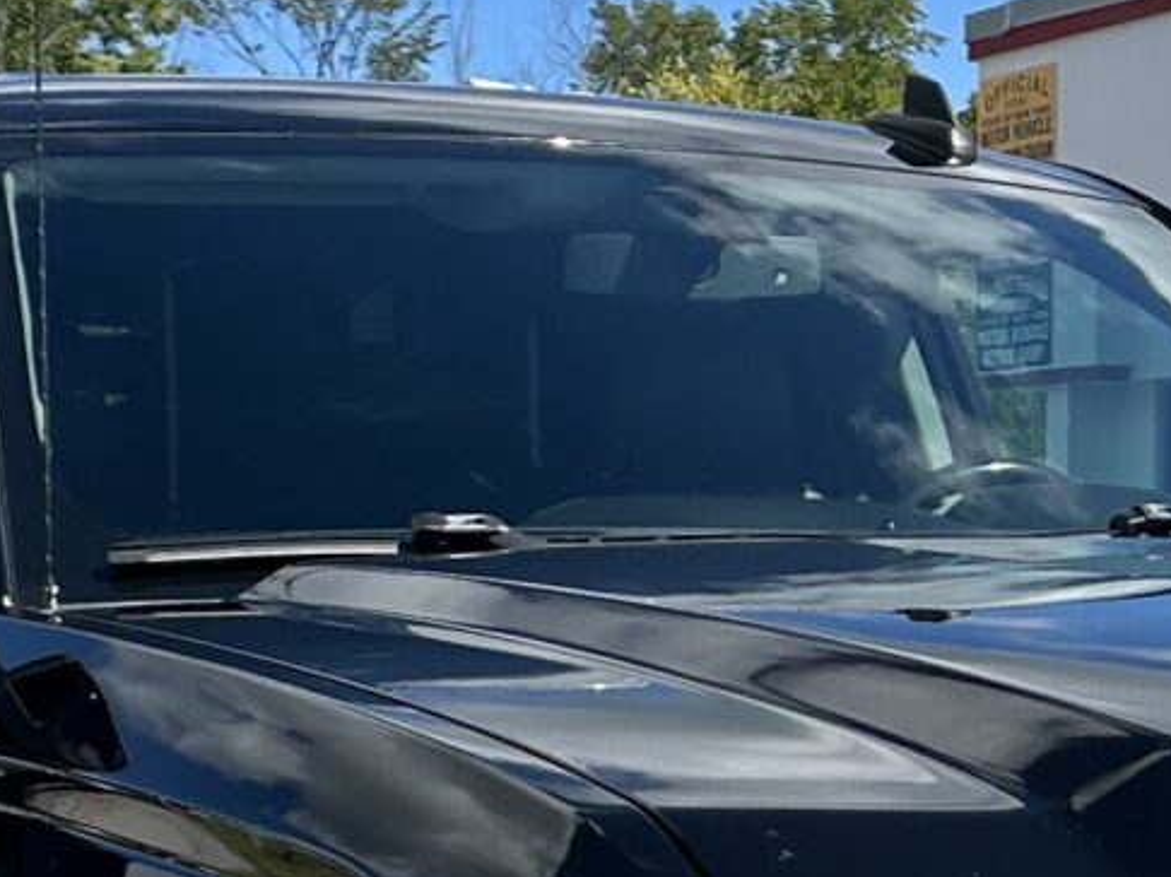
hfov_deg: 14.4
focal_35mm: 137
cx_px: 798
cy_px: 1123
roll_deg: -0.9
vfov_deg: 10.6
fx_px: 4632
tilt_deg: -7.3
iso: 50
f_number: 1.5
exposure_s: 1/2841
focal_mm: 5.7
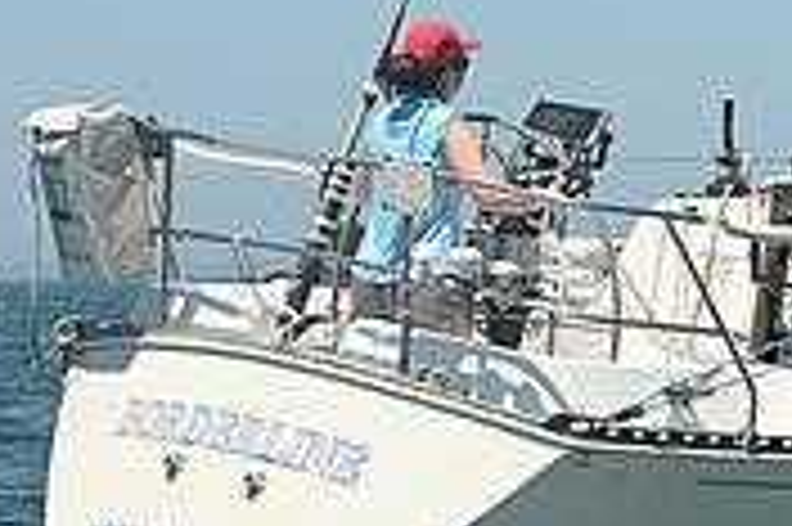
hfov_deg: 8.7
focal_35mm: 231
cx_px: 1138
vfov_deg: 5.9
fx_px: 5077
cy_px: 119
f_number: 8
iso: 320
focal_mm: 70
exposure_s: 1/1000
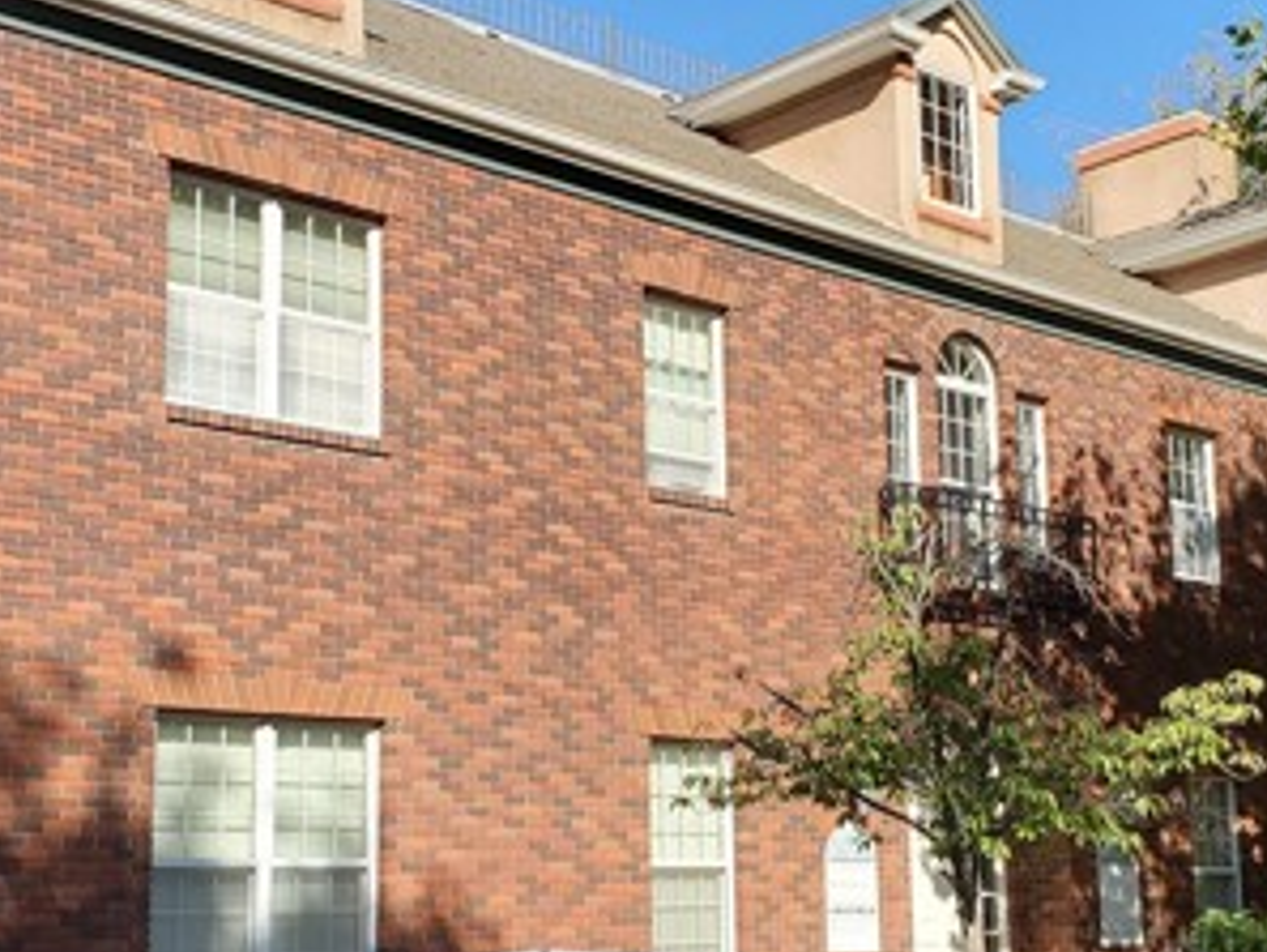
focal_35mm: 56
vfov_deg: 26.0
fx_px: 2051
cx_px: 776
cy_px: 610
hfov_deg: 34.2
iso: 50
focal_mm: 4.3
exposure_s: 1/856
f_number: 2.4
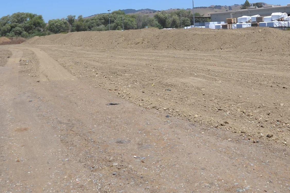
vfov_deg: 30.8
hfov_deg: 47.3
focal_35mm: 41
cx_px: 165
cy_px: 12
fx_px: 330
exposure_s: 1/250
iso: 100
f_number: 8
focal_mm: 10
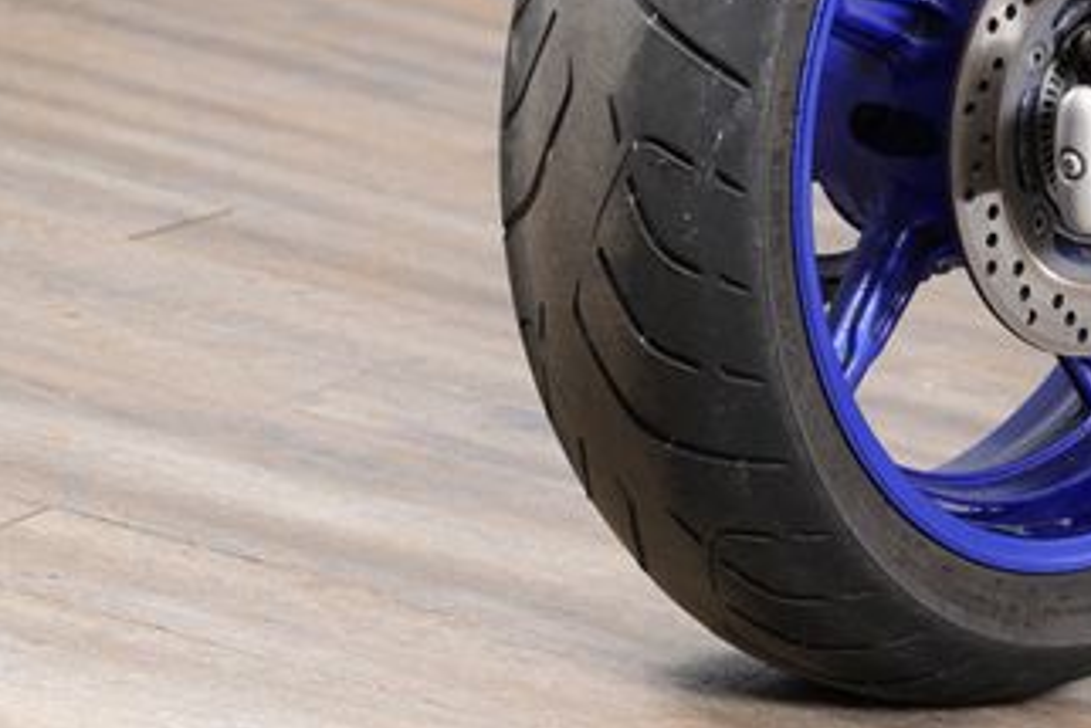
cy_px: 103
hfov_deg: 9.8
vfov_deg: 6.6
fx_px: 6336
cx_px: 915
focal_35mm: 209
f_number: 7.1
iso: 5000
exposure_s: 1/80
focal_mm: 105
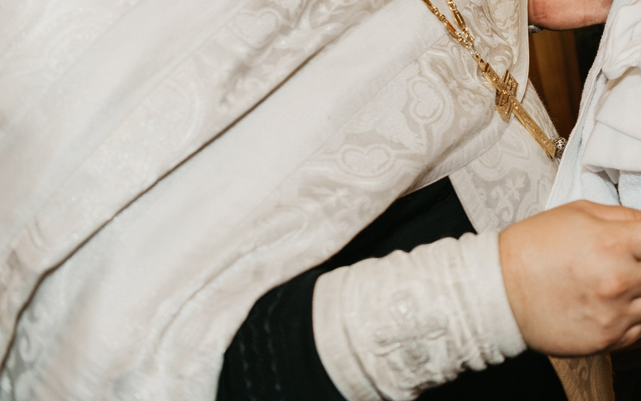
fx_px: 1293
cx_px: 766
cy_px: -60
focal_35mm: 74
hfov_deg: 25.1
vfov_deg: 17.0
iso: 320
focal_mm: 29
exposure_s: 1/160
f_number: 3.5
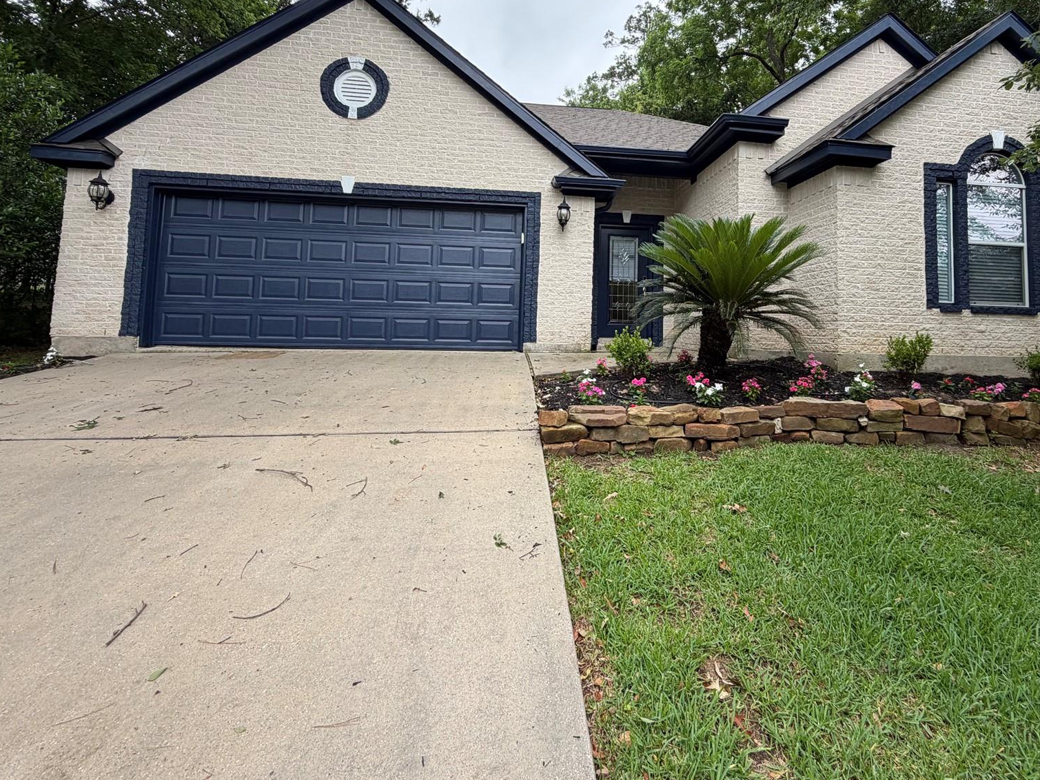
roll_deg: -0.1
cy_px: 290
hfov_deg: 84.1
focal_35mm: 19
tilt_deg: +5.4
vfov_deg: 67.6
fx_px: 571
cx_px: 599
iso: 50
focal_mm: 2.22
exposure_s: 1/306
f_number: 2.2
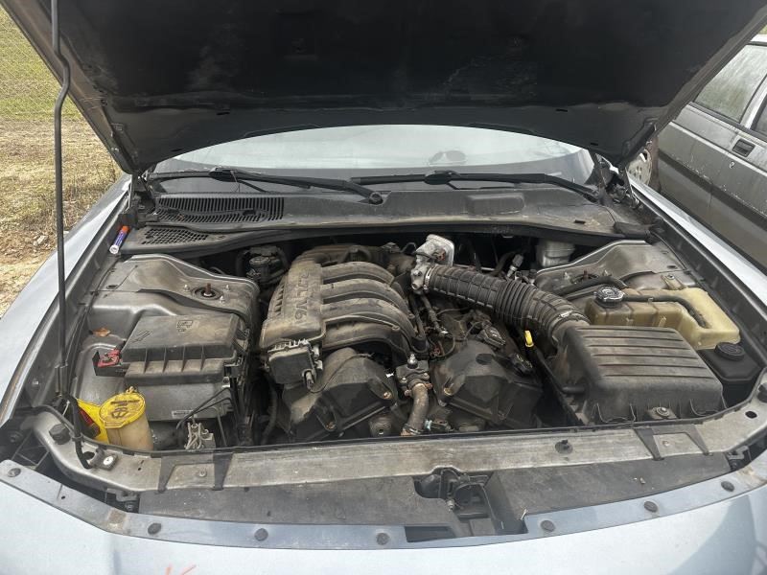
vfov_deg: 56.8
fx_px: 532
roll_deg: -0.5
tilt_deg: -26.5
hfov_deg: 71.6
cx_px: 384
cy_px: 288
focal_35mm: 24
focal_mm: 6.86
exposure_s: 1/577
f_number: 1.78
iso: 80
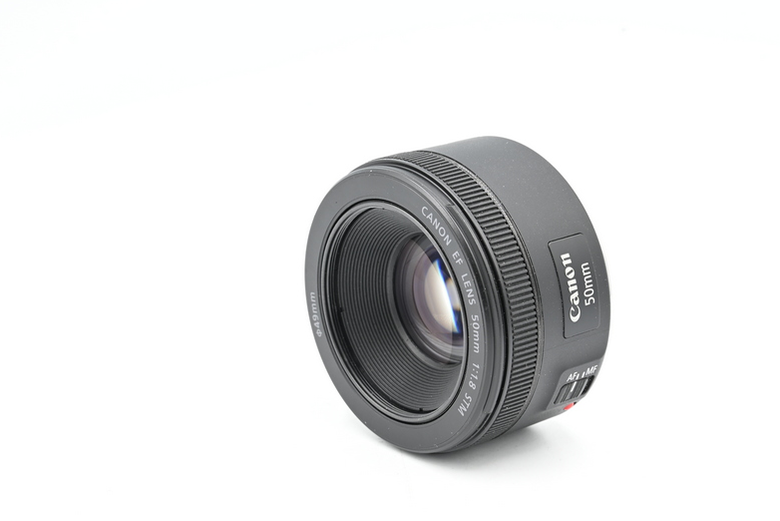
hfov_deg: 20.2
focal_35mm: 101
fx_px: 2189
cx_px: 445
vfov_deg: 13.6
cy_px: 289
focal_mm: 79
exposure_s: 1/13
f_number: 14
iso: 200
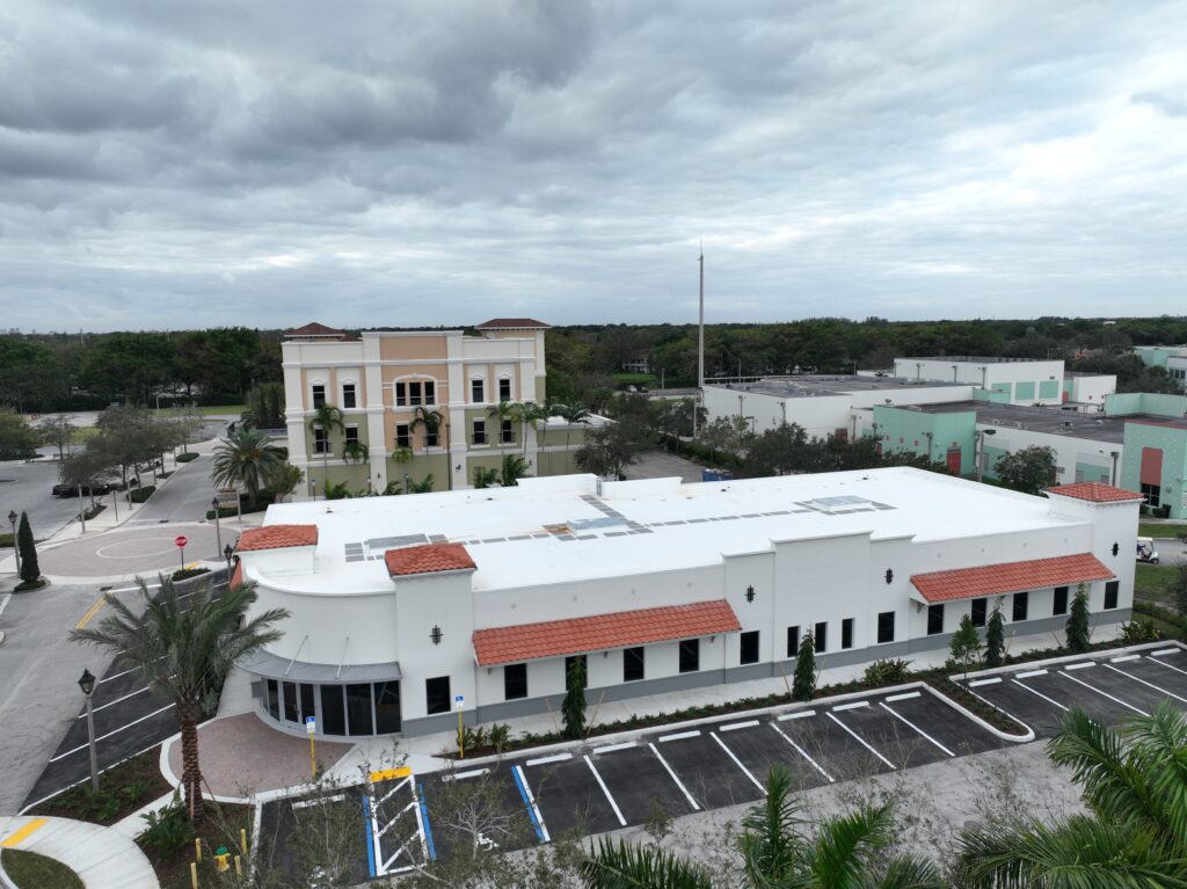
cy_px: 444
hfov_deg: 71.6
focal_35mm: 24
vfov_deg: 56.8
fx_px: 823
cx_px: 594
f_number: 2.8
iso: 100
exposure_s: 1/100
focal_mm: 12.29
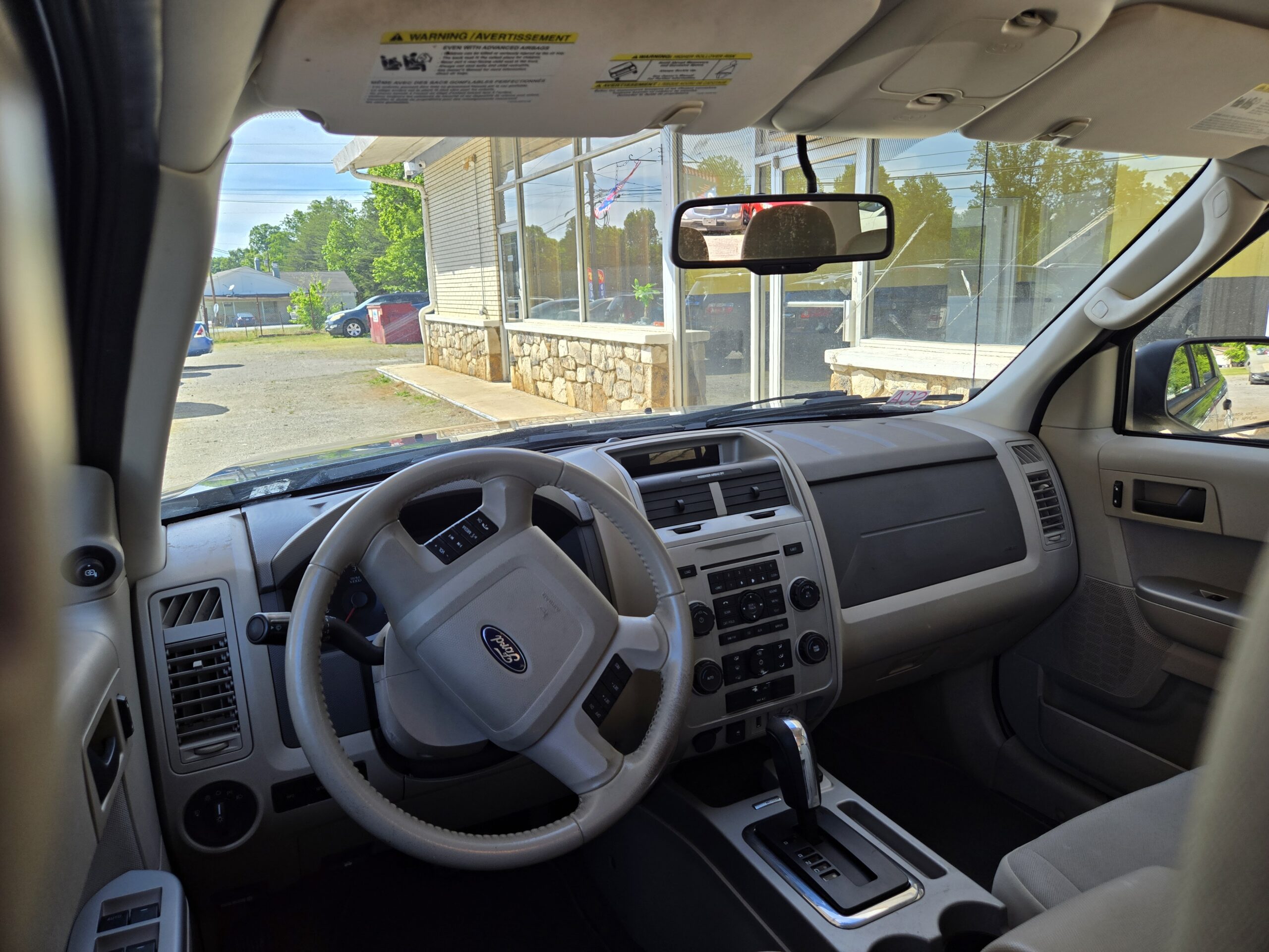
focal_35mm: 23
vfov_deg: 58.9
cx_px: 634
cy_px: 476
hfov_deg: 73.9
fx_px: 843
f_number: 1.8
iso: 25
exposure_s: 1/357
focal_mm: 5.4
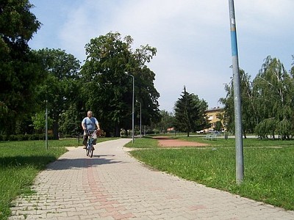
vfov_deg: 41.8
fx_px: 289
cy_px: 110
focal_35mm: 34
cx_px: 147
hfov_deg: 54.0
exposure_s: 1/500
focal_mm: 5.6
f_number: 5.6
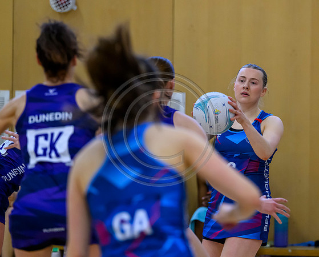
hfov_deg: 6.8
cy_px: 98
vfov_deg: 5.5
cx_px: 237
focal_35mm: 284
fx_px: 2688
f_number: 3.5
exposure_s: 1/1000
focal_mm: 200
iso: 4000
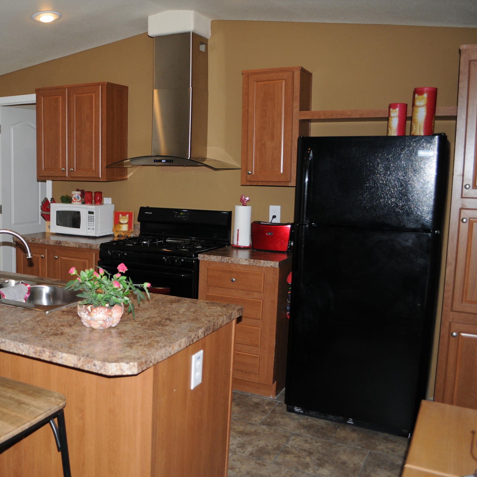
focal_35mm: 35
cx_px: 115
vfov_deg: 47.2
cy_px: 241
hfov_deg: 45.5
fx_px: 546
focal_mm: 18
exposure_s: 1/250
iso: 320
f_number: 3.5
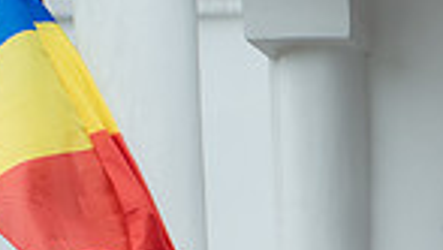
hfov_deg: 14.3
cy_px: 459
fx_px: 1505
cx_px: 853
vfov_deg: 9.1
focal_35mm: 128
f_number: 9
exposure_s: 1/320
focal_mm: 31
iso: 400
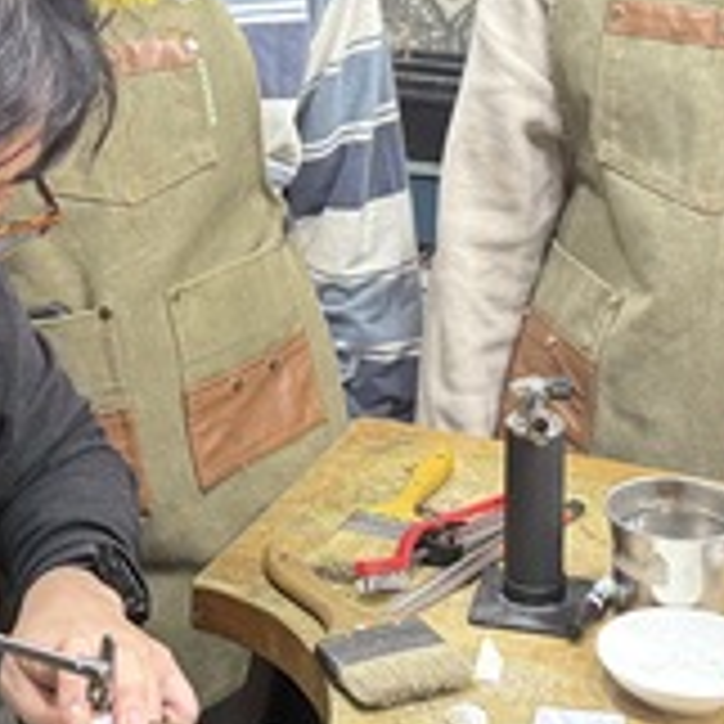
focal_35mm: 92
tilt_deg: -13.4
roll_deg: -0.6
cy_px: 83
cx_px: 346
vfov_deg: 18.6
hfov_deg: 18.9
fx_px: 2177
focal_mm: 6.76
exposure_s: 1/60
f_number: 1.78
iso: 400
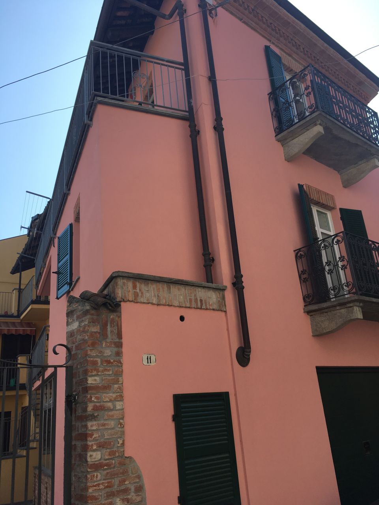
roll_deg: +6.3
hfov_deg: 48.2
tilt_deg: +19.5
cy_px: 252
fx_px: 423
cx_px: 190
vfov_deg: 61.7
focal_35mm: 29
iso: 25
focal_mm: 4.15
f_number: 2.2
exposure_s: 1/1026
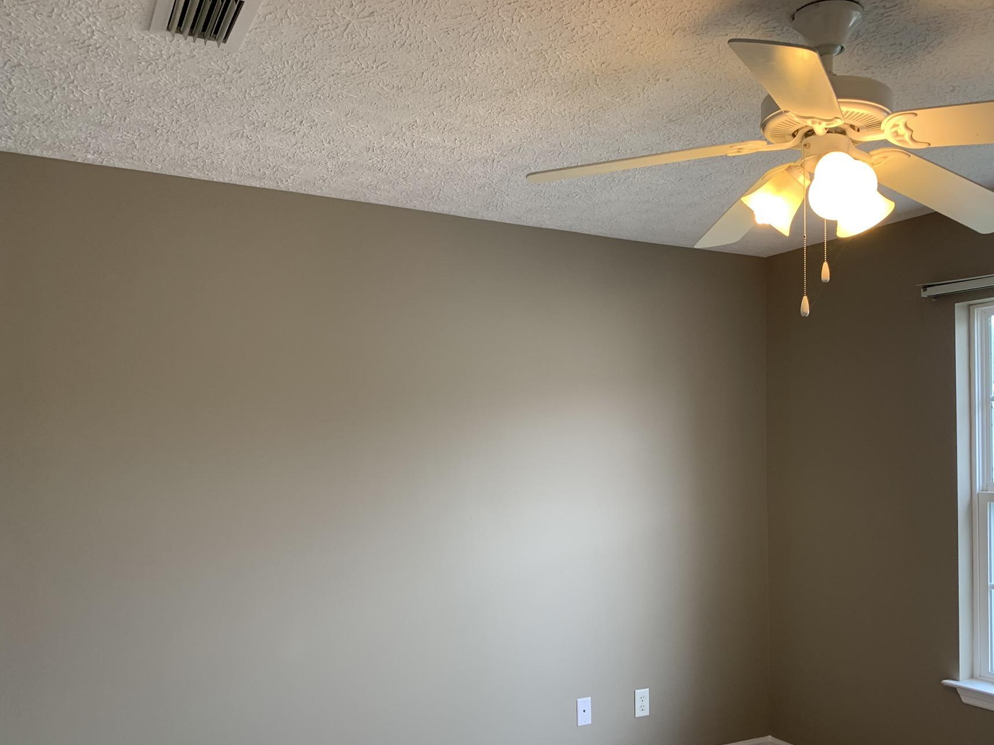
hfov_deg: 58.2
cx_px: 551
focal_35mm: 31
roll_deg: -0.4
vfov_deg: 45.2
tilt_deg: +1.6
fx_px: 890
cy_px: 439
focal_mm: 4.25
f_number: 1.8
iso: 80
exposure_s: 1/60
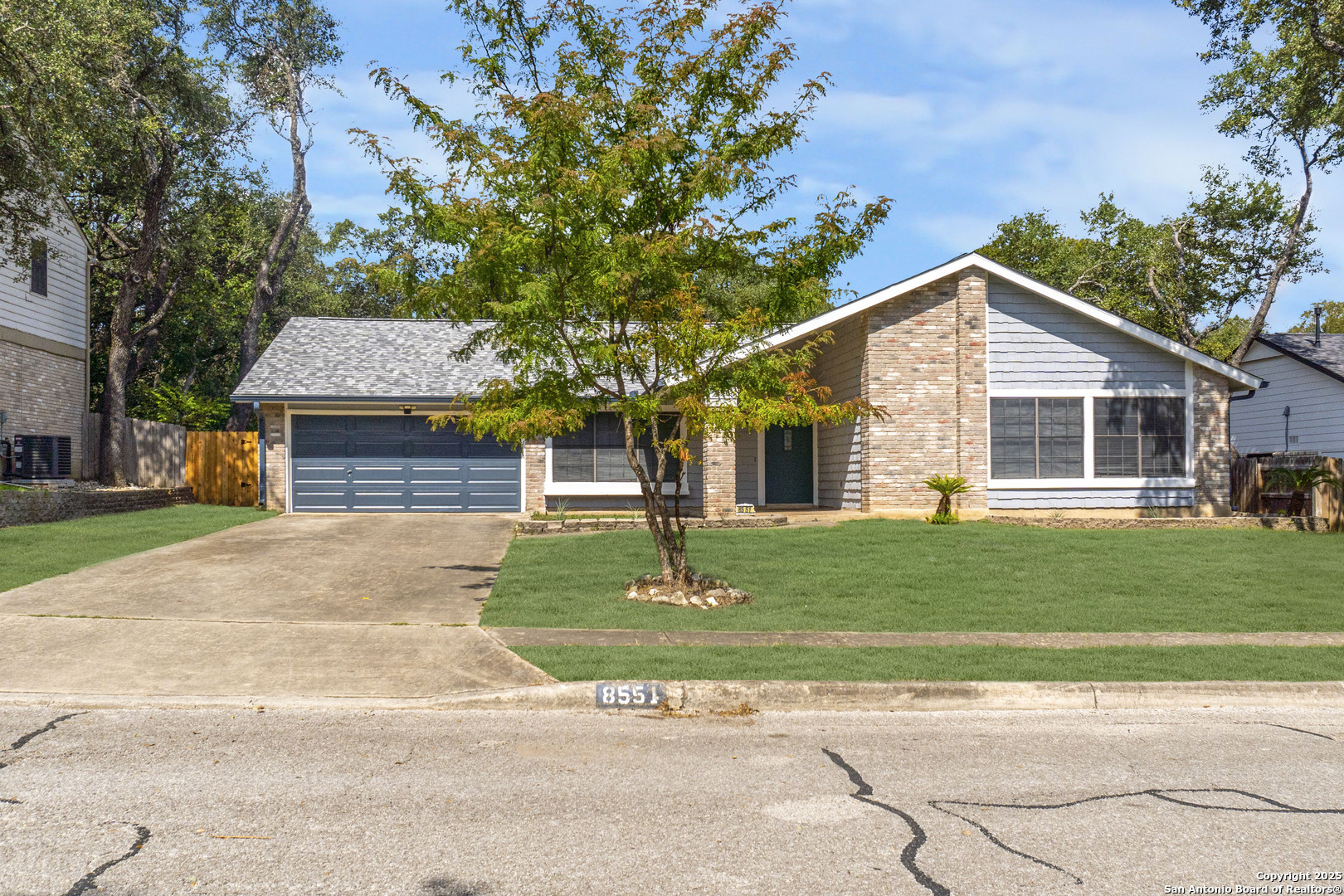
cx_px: 672
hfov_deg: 61.9
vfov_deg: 43.6
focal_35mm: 30
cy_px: 448
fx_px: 1120
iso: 200
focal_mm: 20
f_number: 8
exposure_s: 1/1250
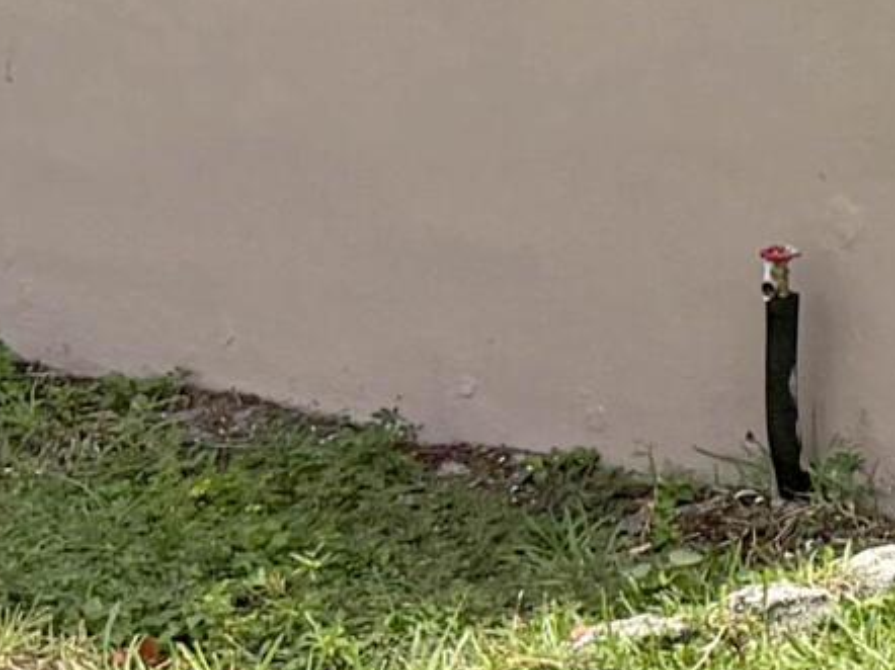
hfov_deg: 10.7
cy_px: -164
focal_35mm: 163
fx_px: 4212
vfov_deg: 9.0
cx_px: 2001
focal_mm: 6.76
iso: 80
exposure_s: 1/3584
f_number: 1.78
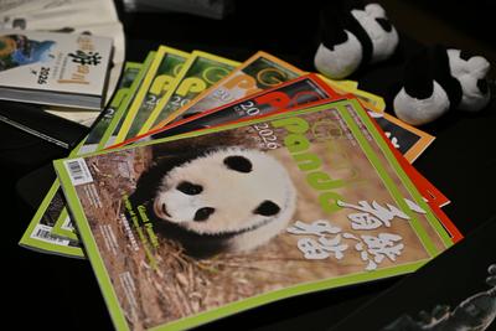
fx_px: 1006
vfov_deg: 18.7
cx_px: 248
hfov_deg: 27.7
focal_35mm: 73
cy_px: 166
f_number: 4
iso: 360
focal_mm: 73
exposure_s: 1/125
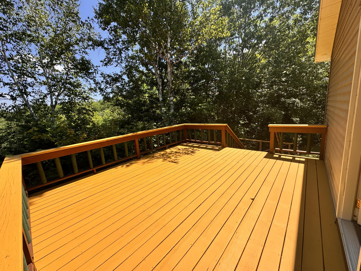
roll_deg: +3.4
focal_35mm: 14
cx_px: 180
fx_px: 146
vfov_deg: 85.7
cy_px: 136
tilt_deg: -10.3
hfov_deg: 102.1
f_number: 2.2
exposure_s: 1/1672
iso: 50
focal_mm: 2.22
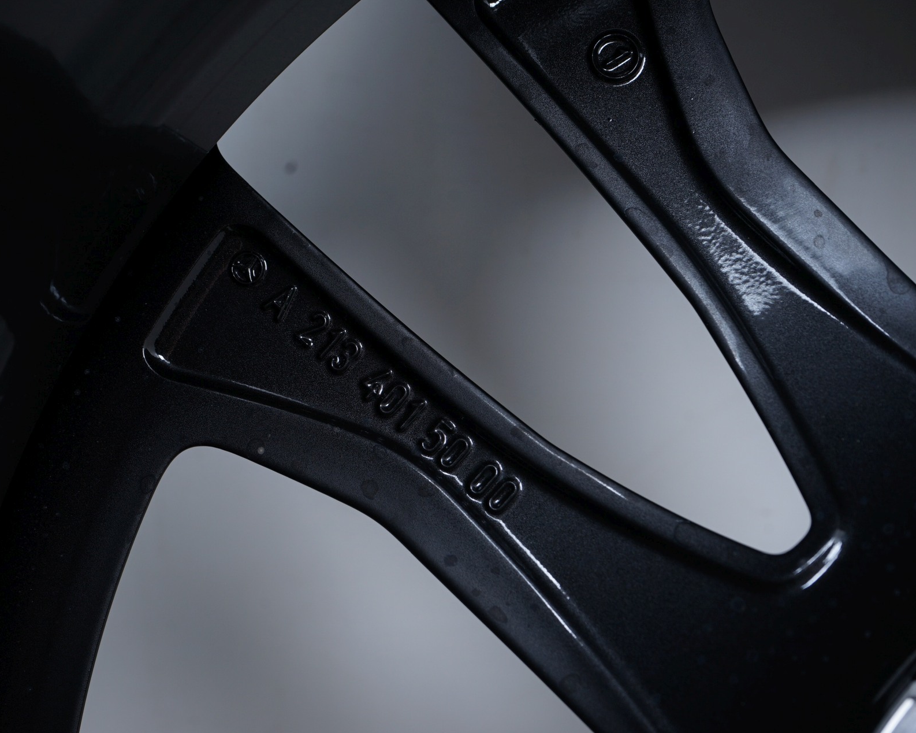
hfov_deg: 28.3
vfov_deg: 22.8
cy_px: 368
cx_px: 377
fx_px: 1816
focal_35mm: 67
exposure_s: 1/125
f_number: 8
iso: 250
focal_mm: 59
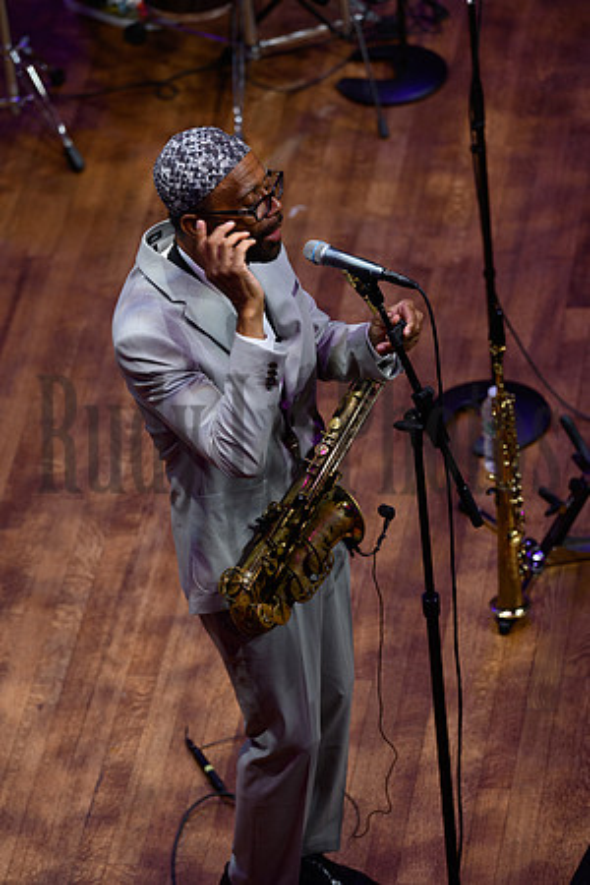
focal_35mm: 200
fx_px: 4916
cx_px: 295
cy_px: 442
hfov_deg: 6.9
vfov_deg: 10.3
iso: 800
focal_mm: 200
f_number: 5
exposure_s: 1/250
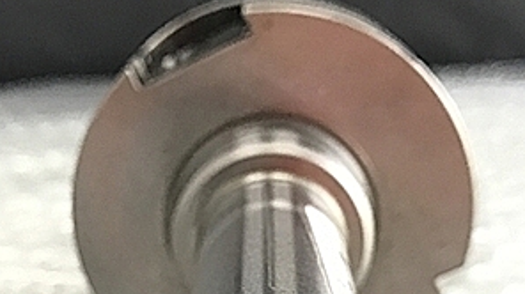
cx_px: 218
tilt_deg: -22.7
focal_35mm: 66
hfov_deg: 31.8
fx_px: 918
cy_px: 356
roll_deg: +2.5
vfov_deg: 17.4
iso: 50
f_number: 1.8
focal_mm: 3.99
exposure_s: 1/17
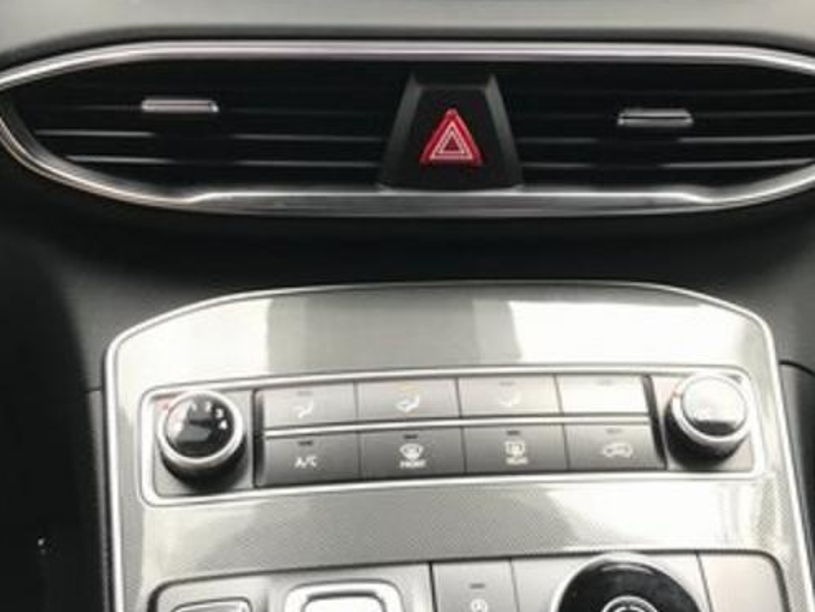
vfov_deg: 25.2
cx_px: 459
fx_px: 1366
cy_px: 259
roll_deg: -4.3
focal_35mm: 58
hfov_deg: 33.2
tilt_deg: -27.3
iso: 25
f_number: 1.8
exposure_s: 1/60
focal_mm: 3.99
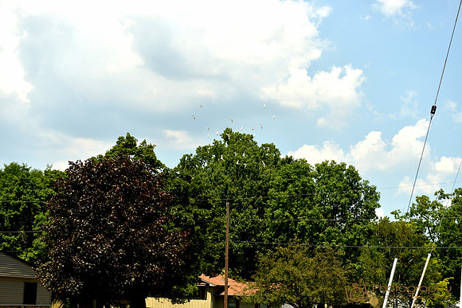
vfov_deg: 19.5
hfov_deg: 28.8
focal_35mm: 70
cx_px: 231
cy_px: 154
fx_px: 899
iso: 100
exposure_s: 1/800
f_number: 5
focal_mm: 70
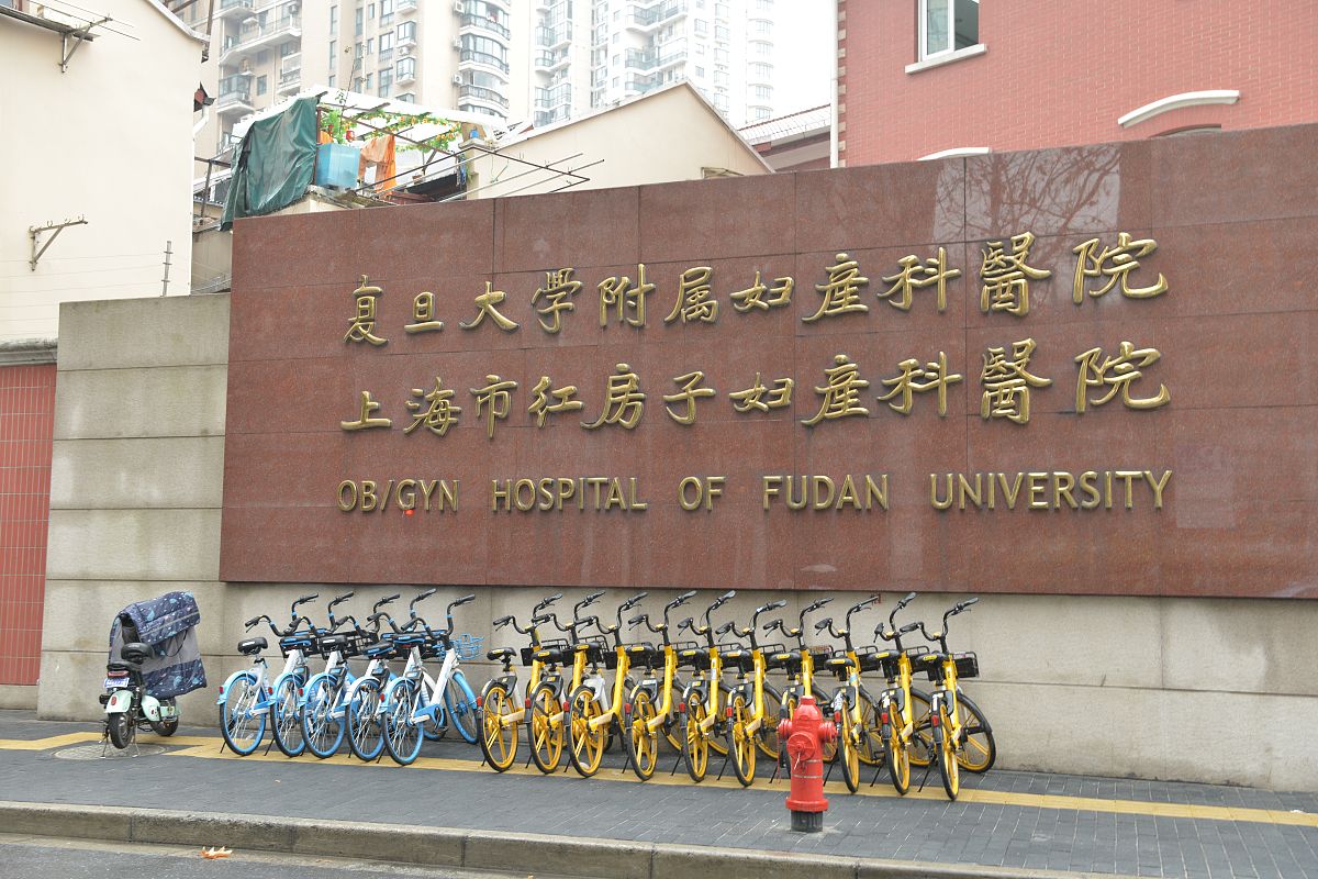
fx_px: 1464
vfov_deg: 33.4
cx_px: 659
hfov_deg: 48.5
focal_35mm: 40
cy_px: 440
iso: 400
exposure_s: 1/10
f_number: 6.3
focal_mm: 40
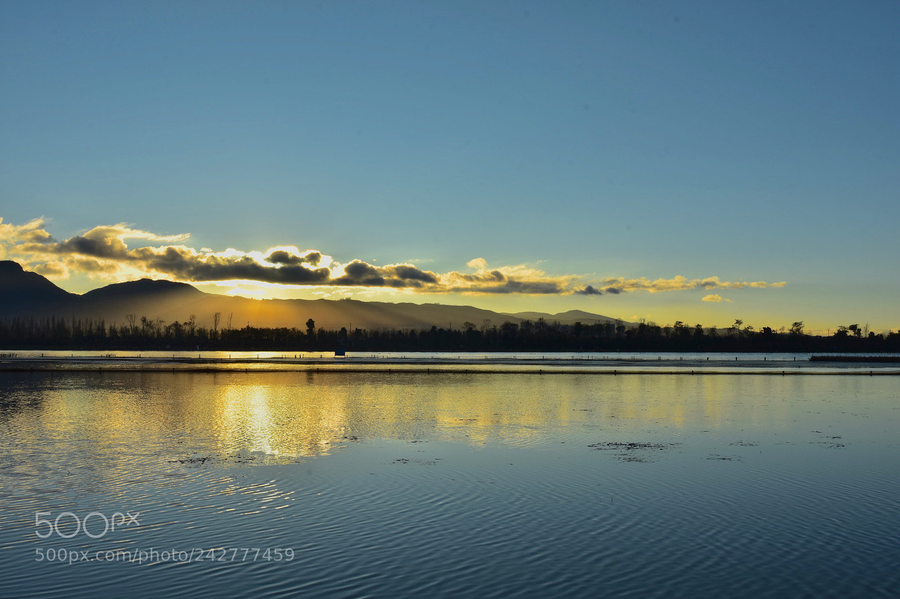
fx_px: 900
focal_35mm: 36
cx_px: 450
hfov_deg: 53.1
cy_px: 300
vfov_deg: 36.9
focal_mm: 24
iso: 100
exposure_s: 1/100
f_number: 16
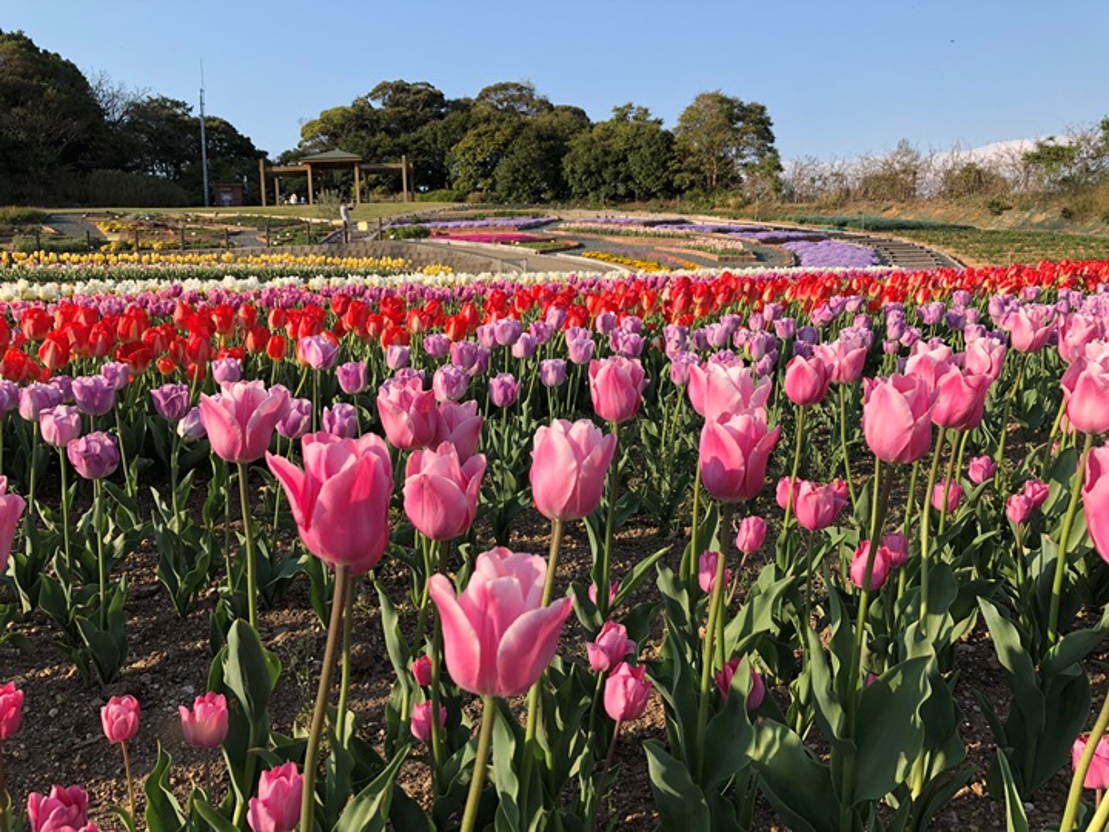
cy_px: 416
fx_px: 897
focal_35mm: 28
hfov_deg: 63.4
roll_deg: +2.1
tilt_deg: -5.7
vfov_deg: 49.7
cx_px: 554
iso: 20
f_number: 1.8
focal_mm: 3.99
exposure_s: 1/1000
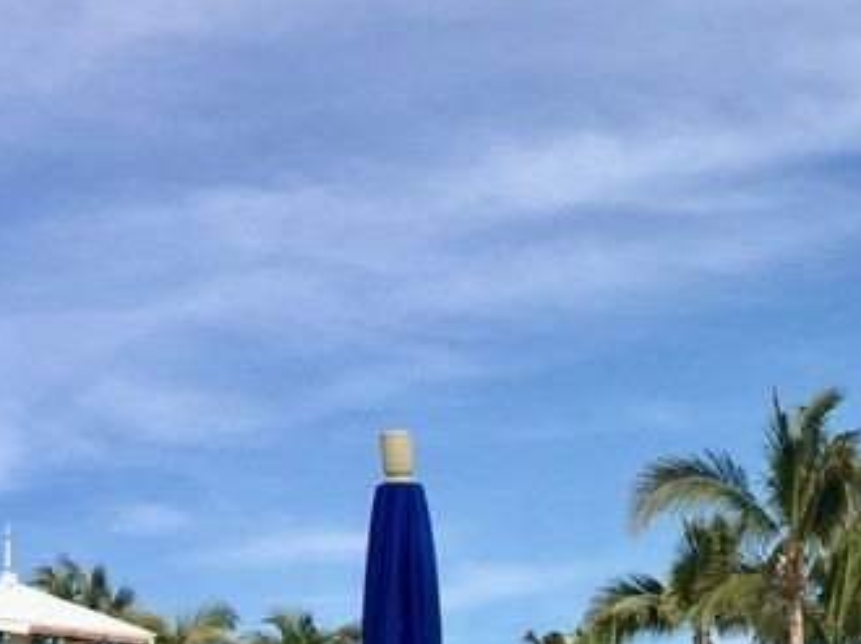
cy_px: 782
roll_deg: -0.7
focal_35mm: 90
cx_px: 991
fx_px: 2237
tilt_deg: +4.1
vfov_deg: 15.7
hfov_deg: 20.6
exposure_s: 1/2326
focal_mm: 4.15
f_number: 2.2
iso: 32
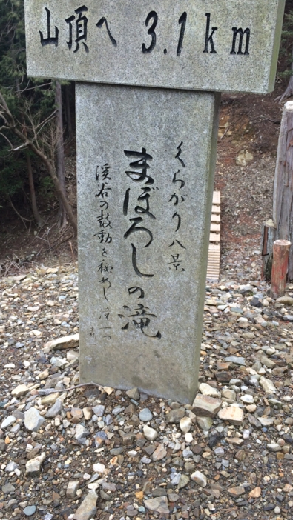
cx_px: 159
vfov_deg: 55.2
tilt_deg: -20.9
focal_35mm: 36
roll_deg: -1.8
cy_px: 232
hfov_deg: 32.8
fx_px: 497
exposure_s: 1/60
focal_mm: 4.15
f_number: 2.2
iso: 50
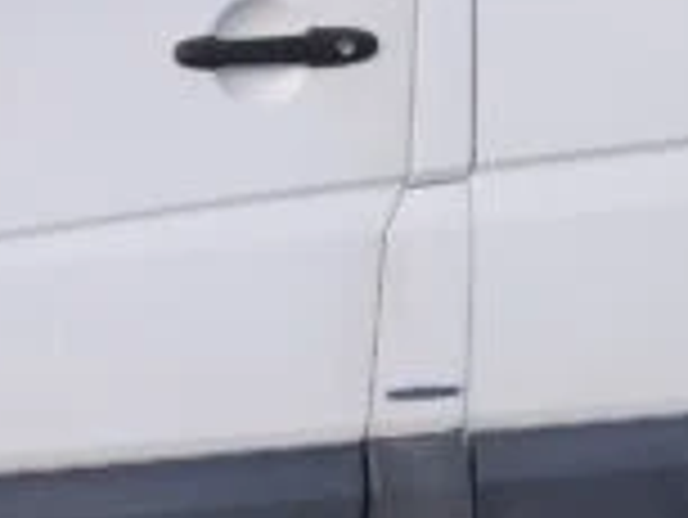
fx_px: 3063
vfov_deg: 9.6
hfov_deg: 12.8
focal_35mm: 154
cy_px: 356
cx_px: 432
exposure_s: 1/60
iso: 500
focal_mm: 5.4
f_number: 1.8
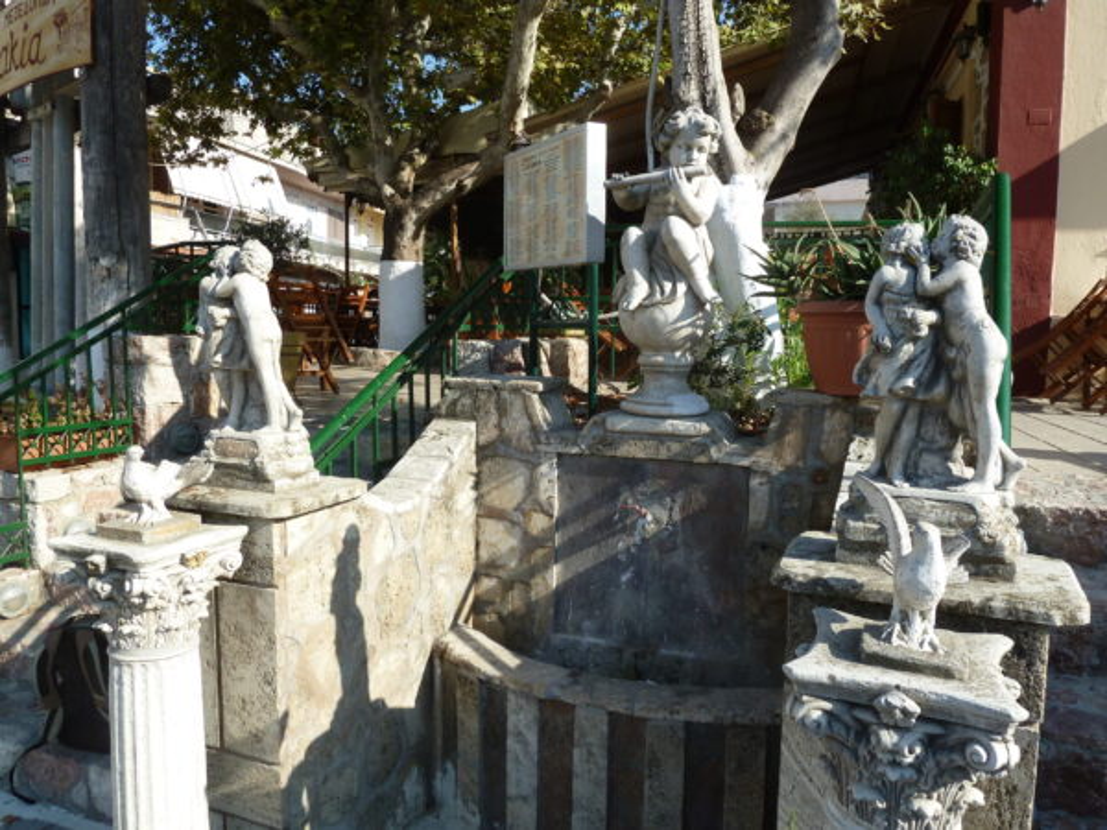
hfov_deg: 69.4
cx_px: 554
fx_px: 799
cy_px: 415
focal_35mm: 25
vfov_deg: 54.9
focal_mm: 4.1
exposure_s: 1/320
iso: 80
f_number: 4
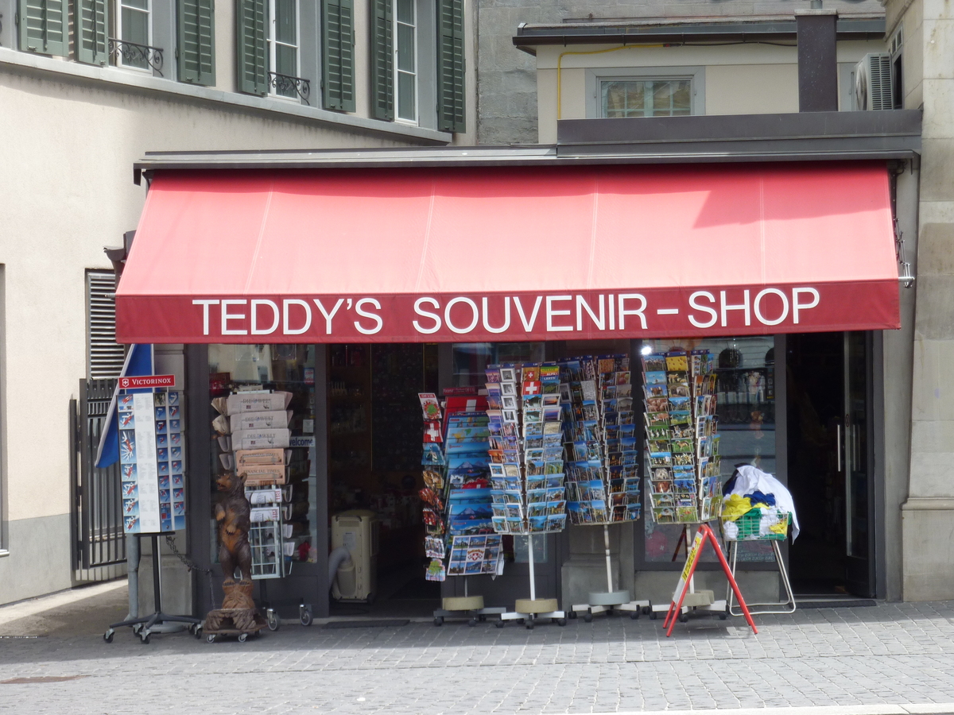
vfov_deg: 14.2
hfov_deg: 18.9
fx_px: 2866
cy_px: 358
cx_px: 477
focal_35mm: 104
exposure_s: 1/250
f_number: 4.3
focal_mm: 17
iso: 100
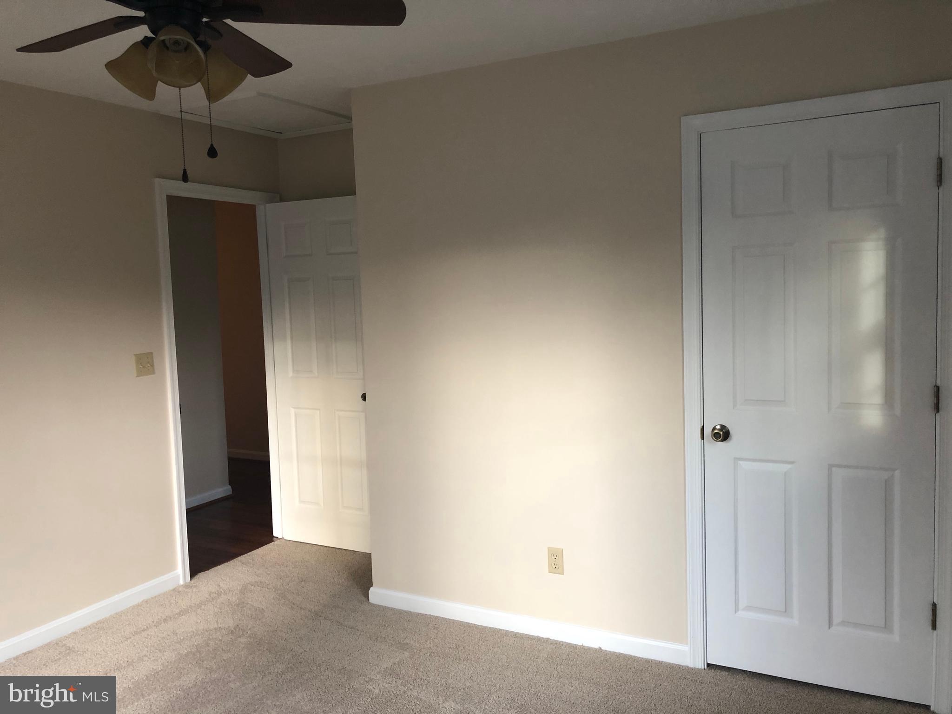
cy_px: 357
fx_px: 770
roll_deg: +2.0
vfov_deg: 49.7
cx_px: 476
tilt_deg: -4.7
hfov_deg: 63.4
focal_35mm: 28
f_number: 1.8
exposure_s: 1/15
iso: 40
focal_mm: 4
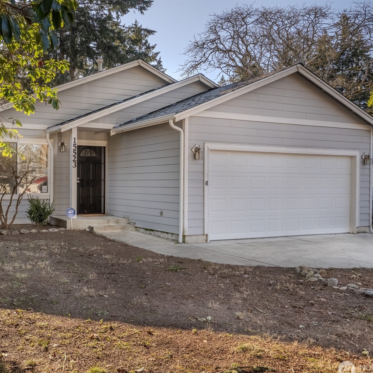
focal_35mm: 38
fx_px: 463
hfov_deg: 43.4
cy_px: 191
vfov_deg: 43.9
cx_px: 133
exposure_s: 1/6400
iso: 800
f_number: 8
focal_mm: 29
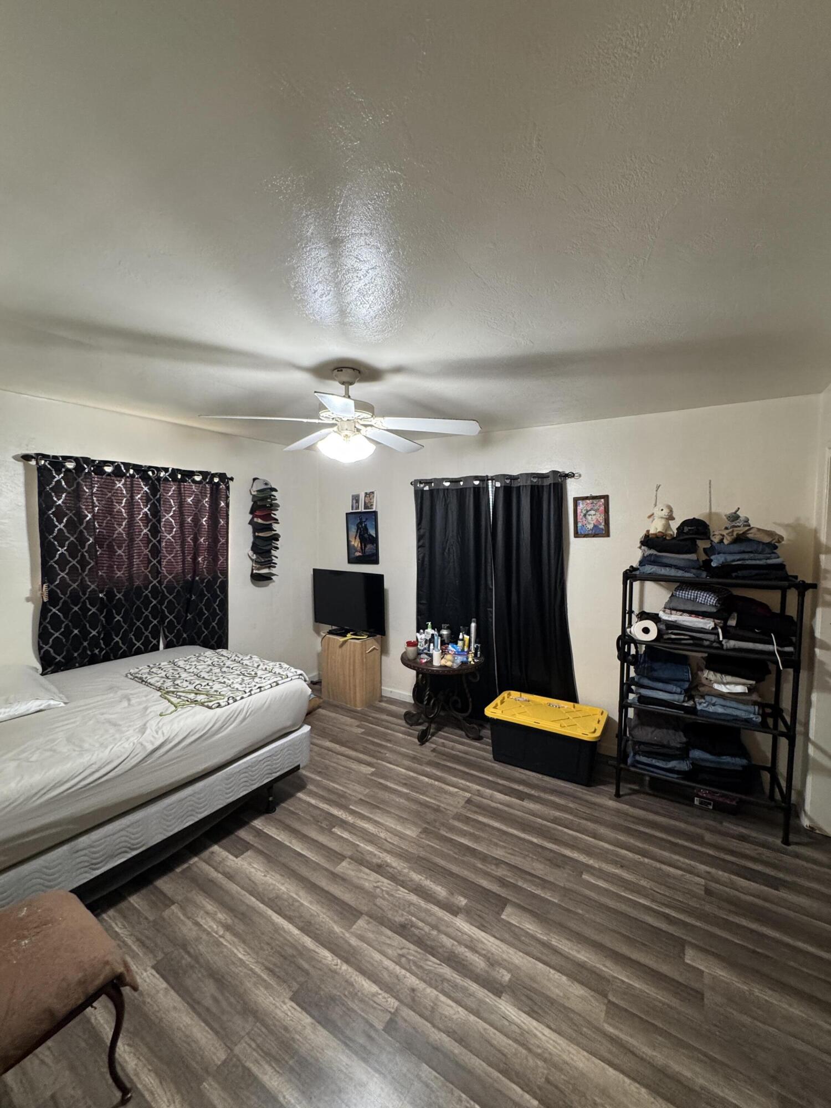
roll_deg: -0.3
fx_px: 448
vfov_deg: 102.1
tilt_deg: -3.7
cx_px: 416
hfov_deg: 85.7
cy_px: 554
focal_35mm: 14
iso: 320
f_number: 2.2
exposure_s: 1/60
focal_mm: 2.22
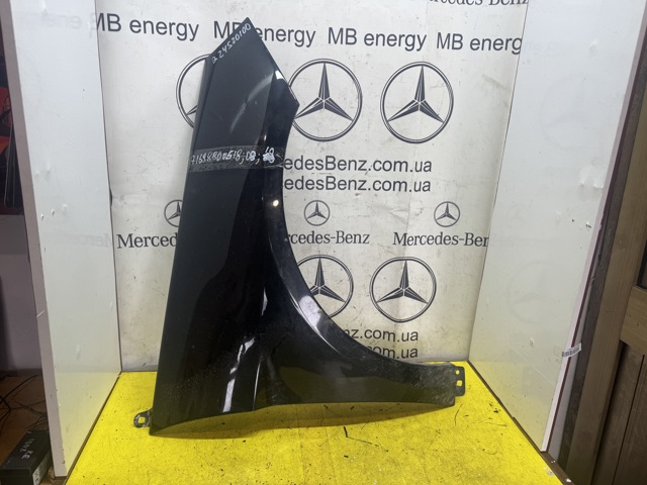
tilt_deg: -14.7
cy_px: 242
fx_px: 449
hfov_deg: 71.6
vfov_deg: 56.8
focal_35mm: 24
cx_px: 324
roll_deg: -1.6
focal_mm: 6.76
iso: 80
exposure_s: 1/121
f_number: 1.78
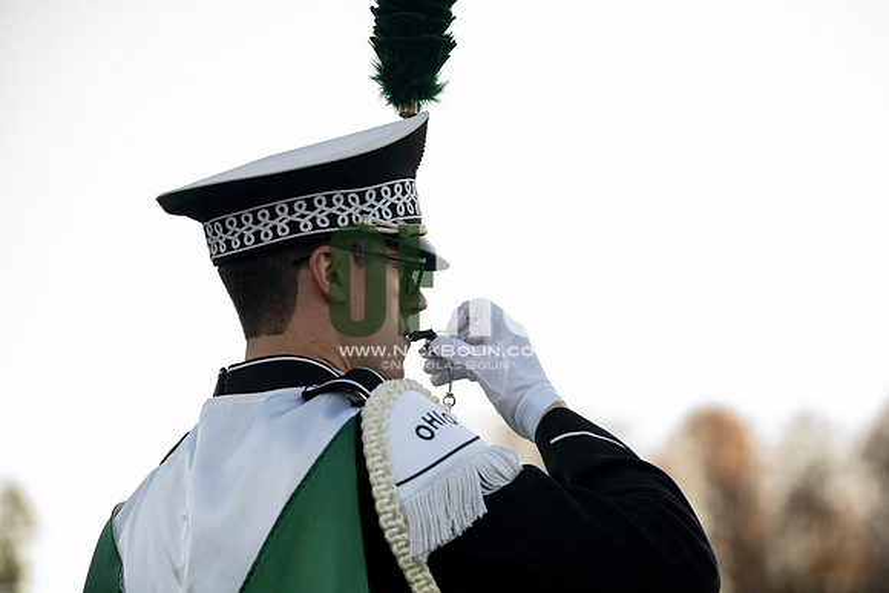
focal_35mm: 185
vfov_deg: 7.4
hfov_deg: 11.1
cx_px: 444
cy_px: 296
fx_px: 4569
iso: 5000
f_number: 4.5
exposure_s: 1/3200
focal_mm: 185
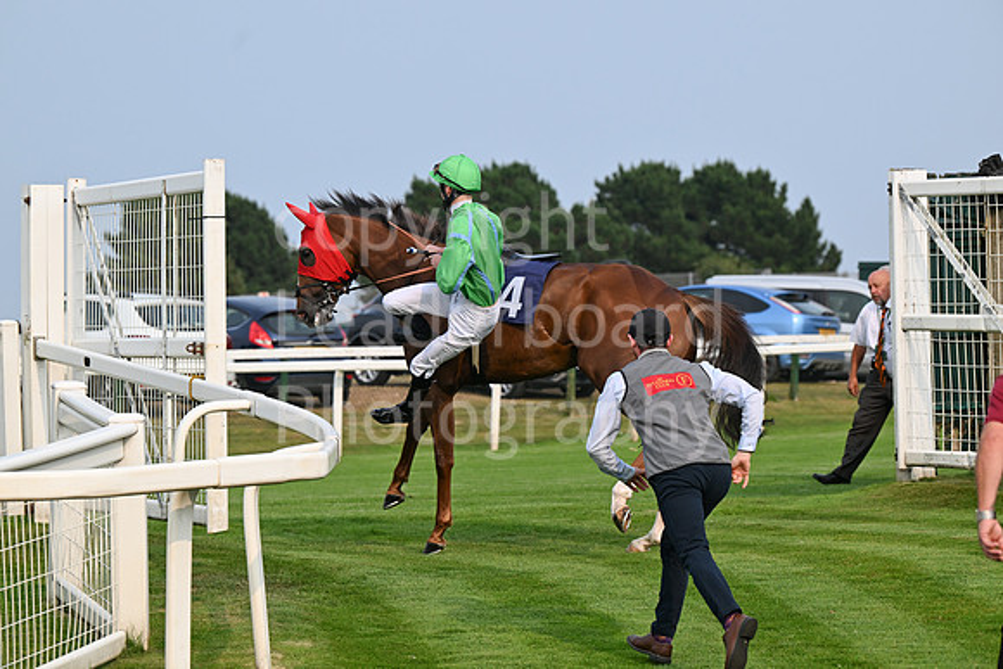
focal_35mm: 150
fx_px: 4180
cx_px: 502
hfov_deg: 13.7
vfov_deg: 9.2
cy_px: 334
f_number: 5.6
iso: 400
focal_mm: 150
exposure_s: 1/1600
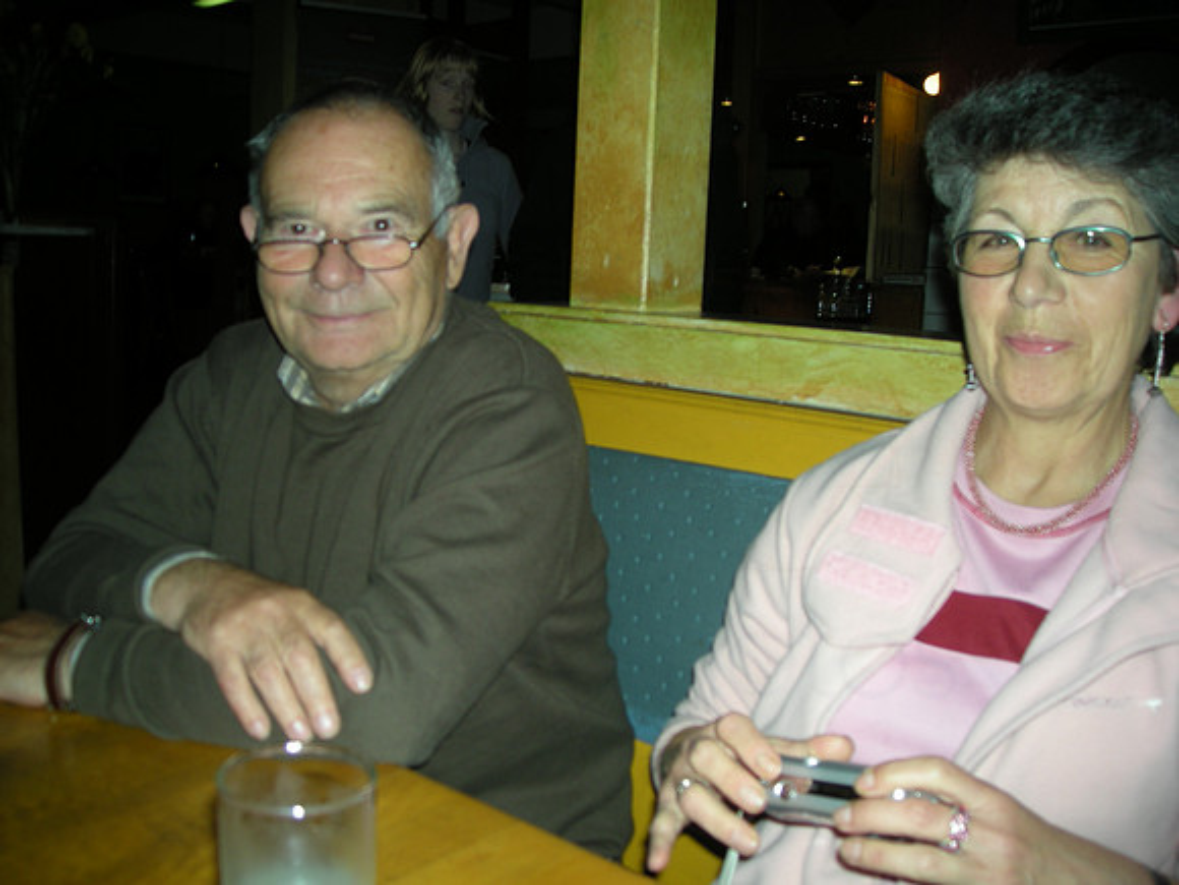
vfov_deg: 40.7
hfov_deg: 52.6
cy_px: 442
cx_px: 590
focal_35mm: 35
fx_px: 1192
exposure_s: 1/60
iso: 52
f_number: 2.8
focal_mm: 5.7
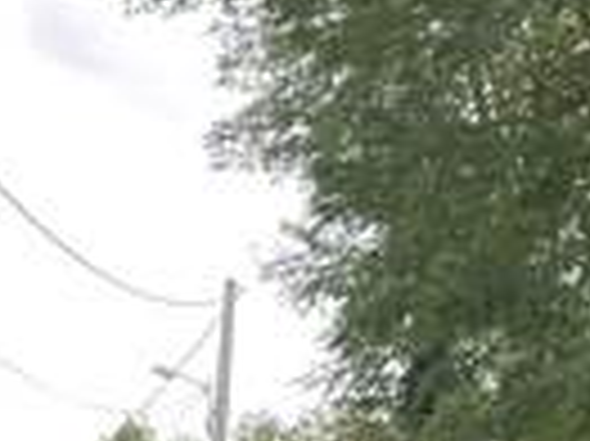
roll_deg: +2.2
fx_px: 2708
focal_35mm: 159
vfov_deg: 9.3
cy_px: 248
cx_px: 1500
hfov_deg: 10.4
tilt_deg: +13.7
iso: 32
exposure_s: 1/186
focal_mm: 4.2
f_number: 1.6
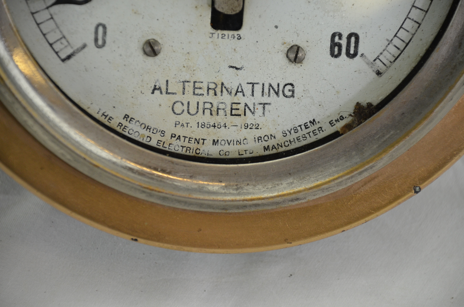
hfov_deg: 10.2
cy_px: 154
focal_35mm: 202
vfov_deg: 6.8
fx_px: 2605
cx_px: 232
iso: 800
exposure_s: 1/250
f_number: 5.6
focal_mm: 135
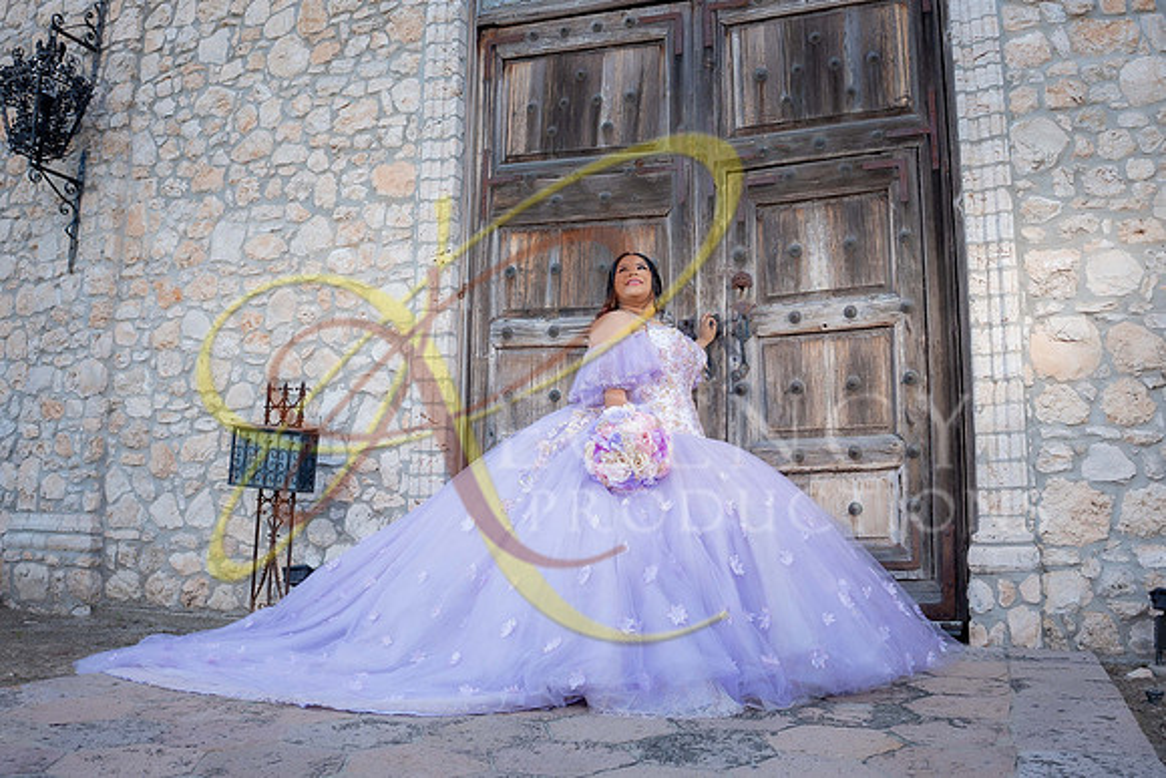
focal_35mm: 30
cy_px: 389
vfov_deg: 43.6
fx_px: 972
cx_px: 583
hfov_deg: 61.9
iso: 125
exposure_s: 1/500
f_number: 2.8
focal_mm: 20
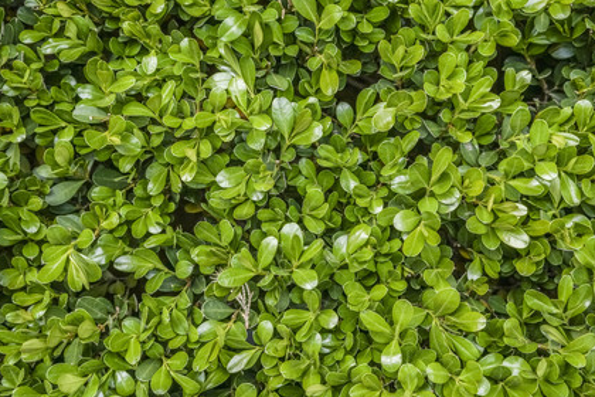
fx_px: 744
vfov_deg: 29.9
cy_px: 213
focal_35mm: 45
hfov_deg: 43.6
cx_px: 317
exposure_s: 1/200
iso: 400
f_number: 8
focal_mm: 35
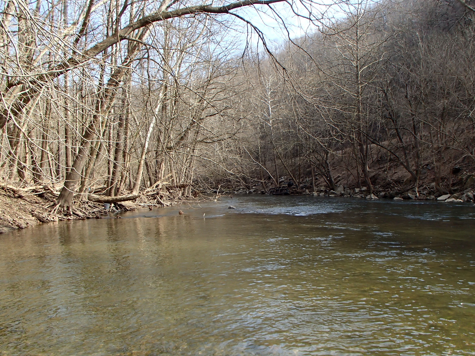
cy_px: 201
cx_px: 264
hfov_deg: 50.0
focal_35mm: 37
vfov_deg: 38.6
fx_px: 508
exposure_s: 1/200
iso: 100
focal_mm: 5
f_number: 3.9
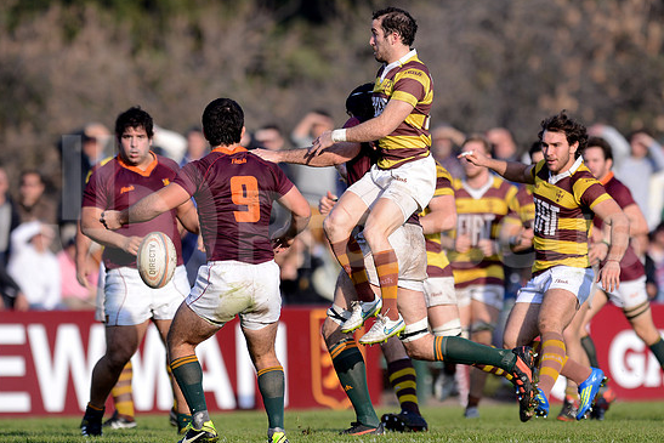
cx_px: 336
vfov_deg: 3.1
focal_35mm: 445
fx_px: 8209
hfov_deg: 4.6
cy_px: 226
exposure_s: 1/2000
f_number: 4
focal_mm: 420
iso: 400
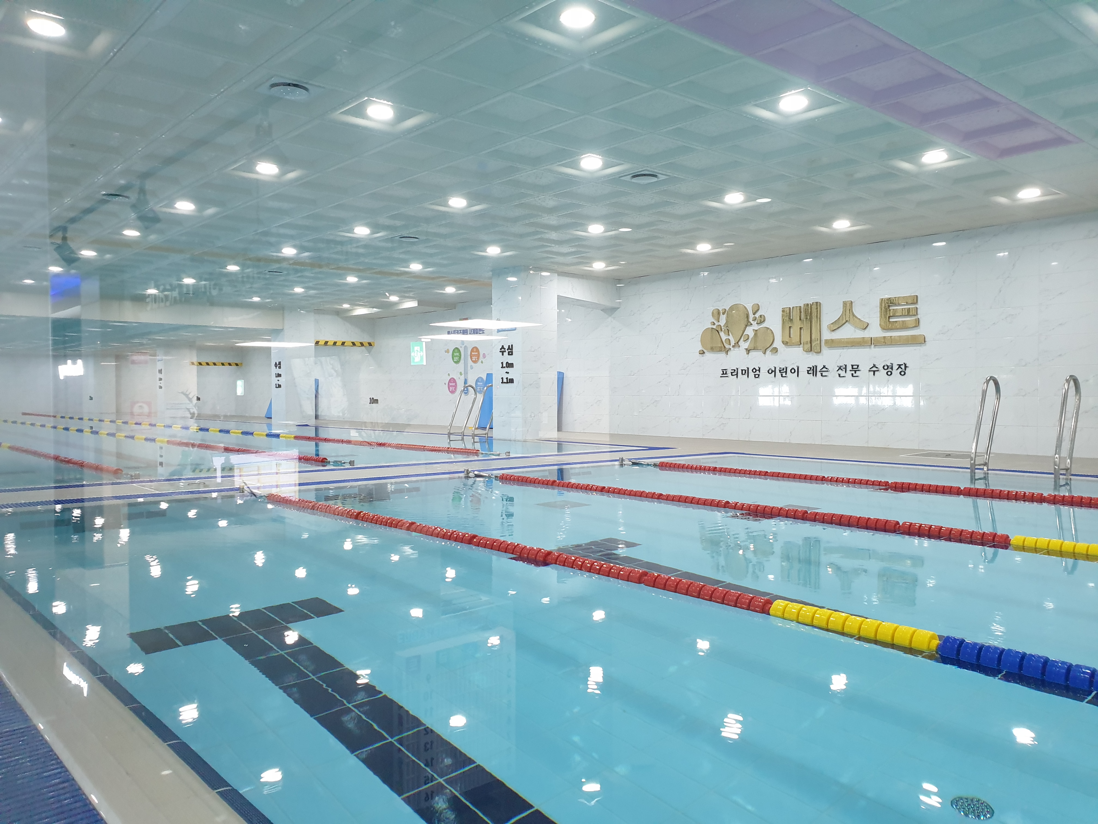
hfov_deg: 67.3
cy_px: 412
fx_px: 825
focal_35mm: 26
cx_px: 549
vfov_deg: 53.1
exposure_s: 1/60
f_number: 2.4
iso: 400
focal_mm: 4.3
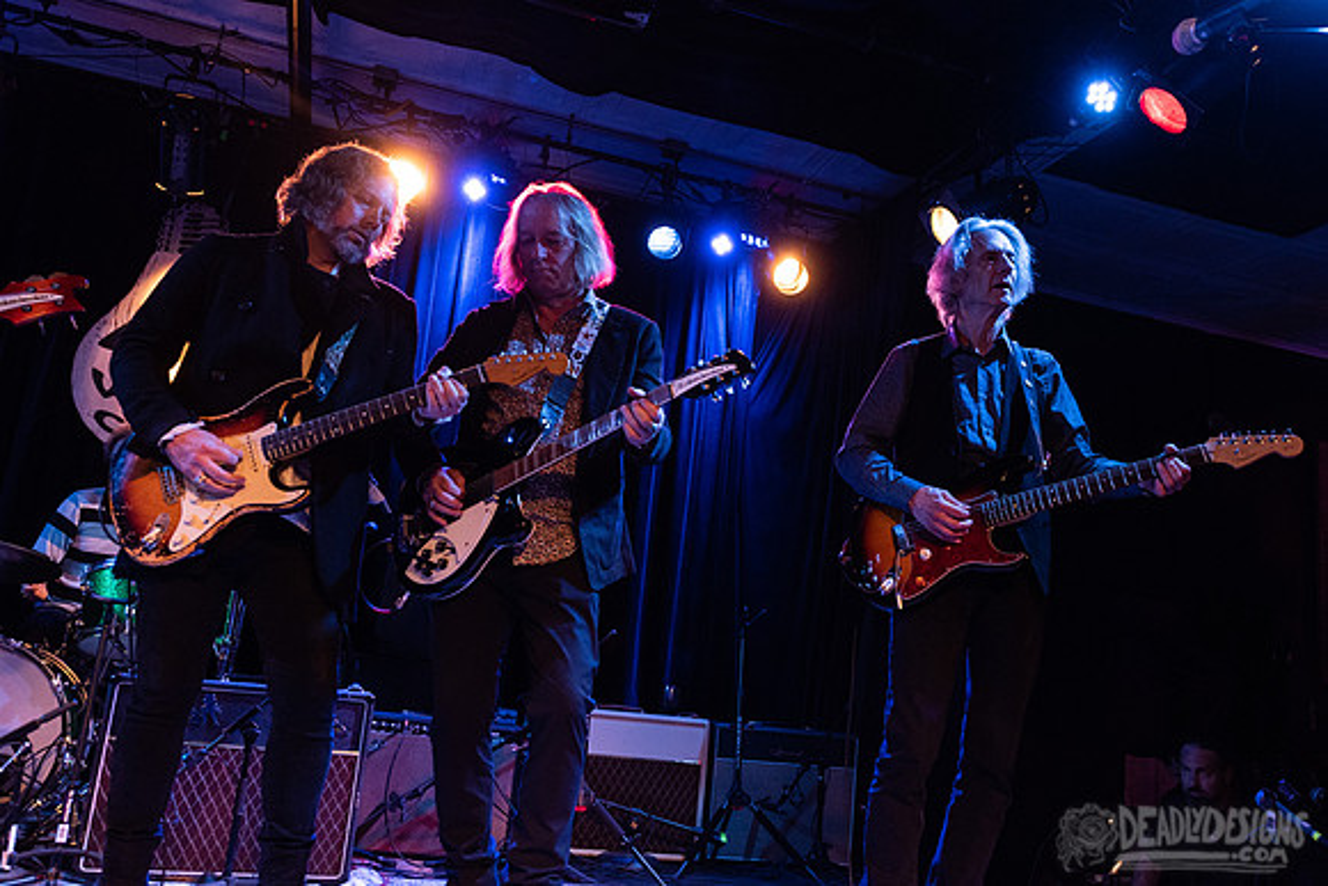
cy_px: 452
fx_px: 1117
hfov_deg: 61.4
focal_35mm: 30
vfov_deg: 43.3
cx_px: 696
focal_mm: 24
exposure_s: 1/160
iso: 2000
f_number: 3.2
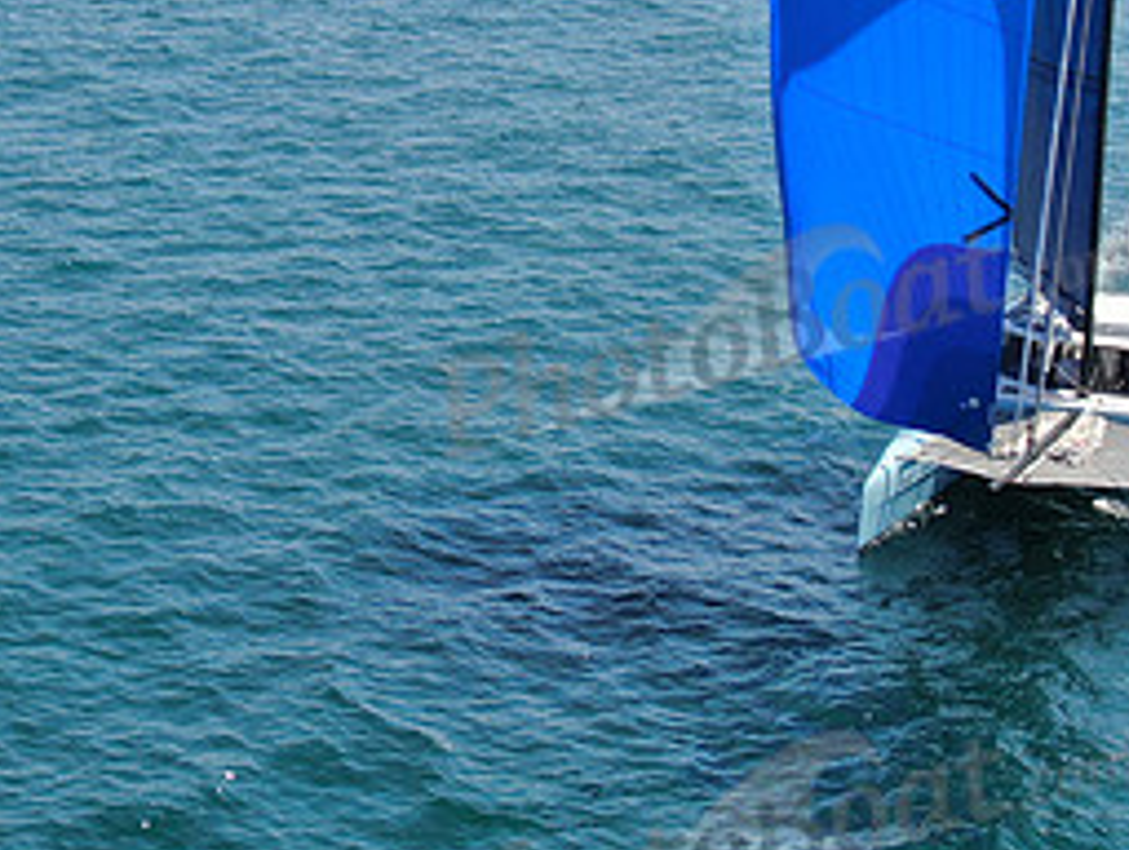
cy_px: 139
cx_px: 182
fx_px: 3560
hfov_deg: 17.8
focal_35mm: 109
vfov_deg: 13.5
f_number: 3.8
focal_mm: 8.6
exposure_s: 1/640
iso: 100
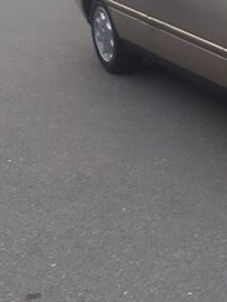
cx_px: 401
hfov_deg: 16.5
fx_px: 663
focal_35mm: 76
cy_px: 63
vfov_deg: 25.2
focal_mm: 3.6
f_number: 1.9
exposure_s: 1/33
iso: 40
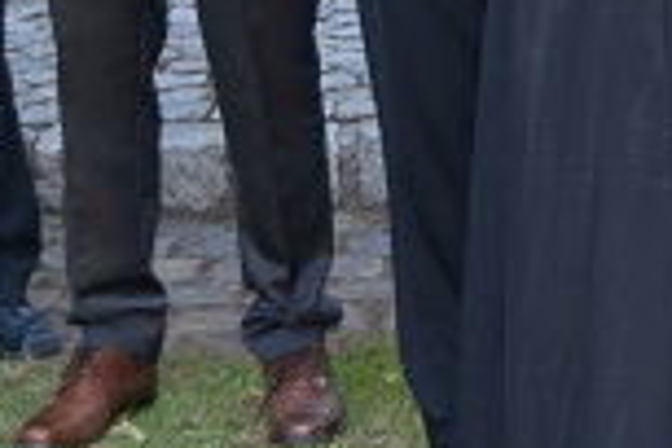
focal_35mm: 183
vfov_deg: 7.4
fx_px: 3416
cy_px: -242
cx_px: 1120
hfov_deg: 10.7
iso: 800
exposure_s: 1/125
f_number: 5
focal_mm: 38
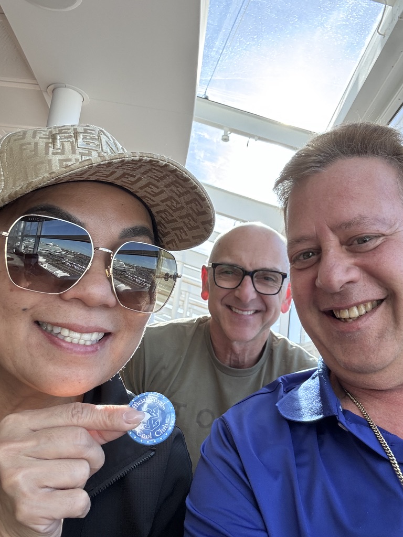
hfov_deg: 46.8
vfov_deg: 60.0
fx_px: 466
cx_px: 202
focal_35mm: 30
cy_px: 268
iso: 50
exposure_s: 1/122
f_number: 1.9
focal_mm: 2.69
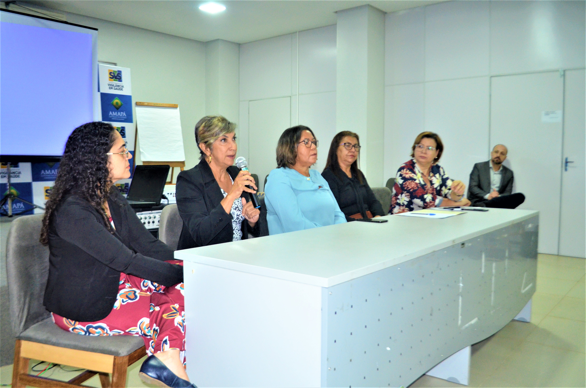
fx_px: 487
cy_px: 194
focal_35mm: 30
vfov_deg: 43.4
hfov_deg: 62.0
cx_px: 293
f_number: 3.8
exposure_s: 1/60
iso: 1800
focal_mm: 20
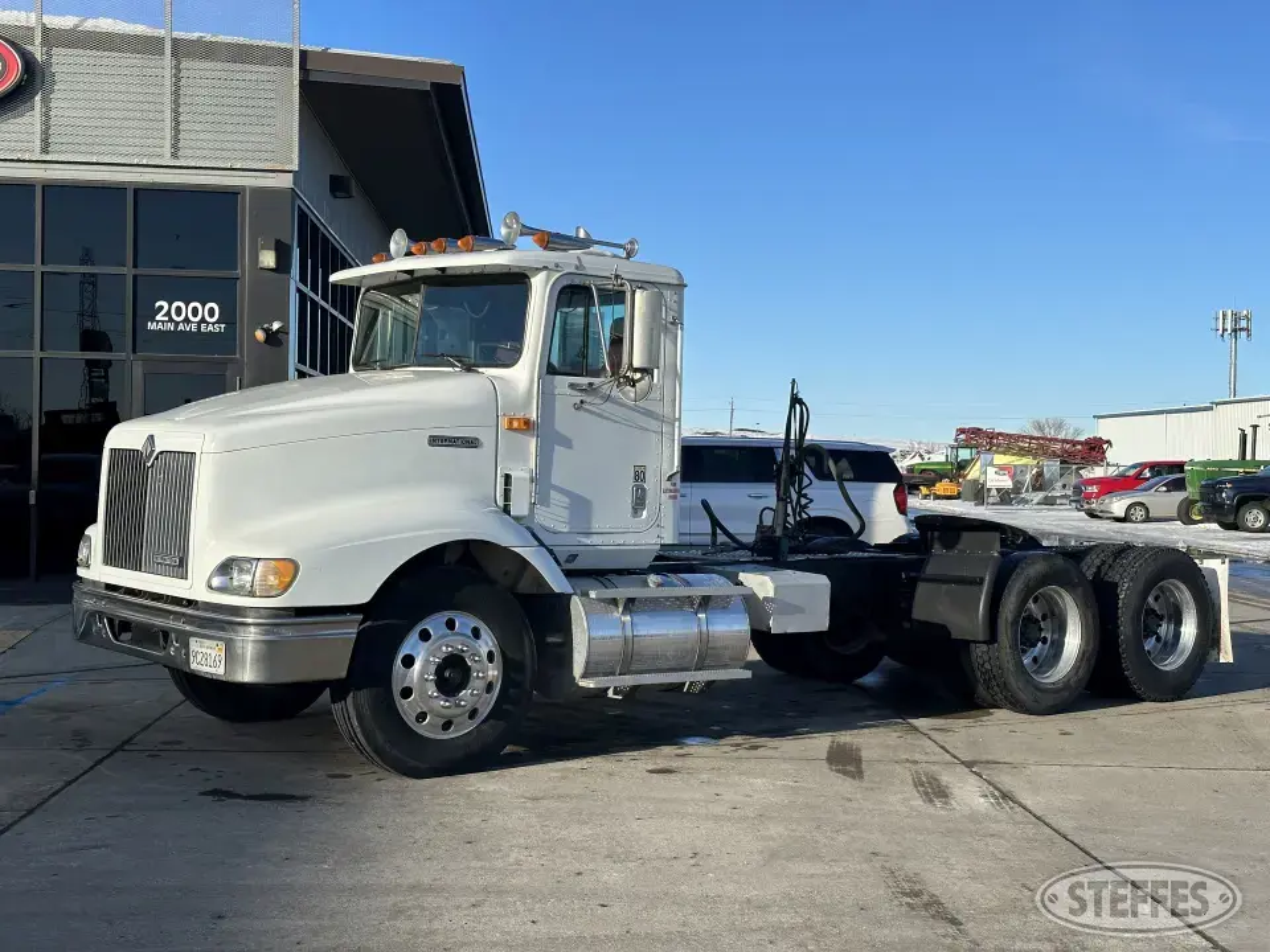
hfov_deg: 39.7
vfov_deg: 30.3
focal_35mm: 48
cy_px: 476
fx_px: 1761
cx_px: 635
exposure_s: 1/5263
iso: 64
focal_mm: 6.86
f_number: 1.78
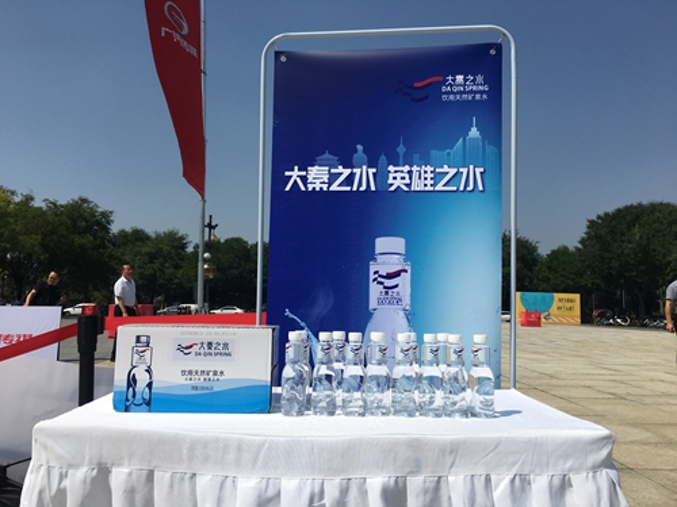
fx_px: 567
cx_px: 338
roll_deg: -0.2
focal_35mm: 29
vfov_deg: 48.2
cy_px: 254
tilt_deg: +9.3
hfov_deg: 61.7
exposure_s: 1/4049
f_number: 2.2
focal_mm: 4.15
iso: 25
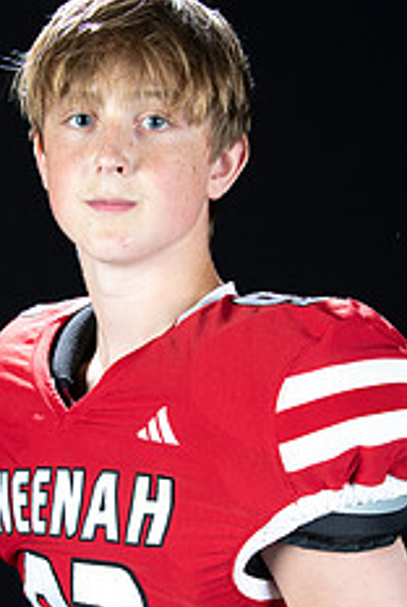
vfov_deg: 19.1
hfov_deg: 12.9
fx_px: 1792
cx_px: 128
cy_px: 461
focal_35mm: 106
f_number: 9
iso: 320
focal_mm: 55
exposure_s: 1/160
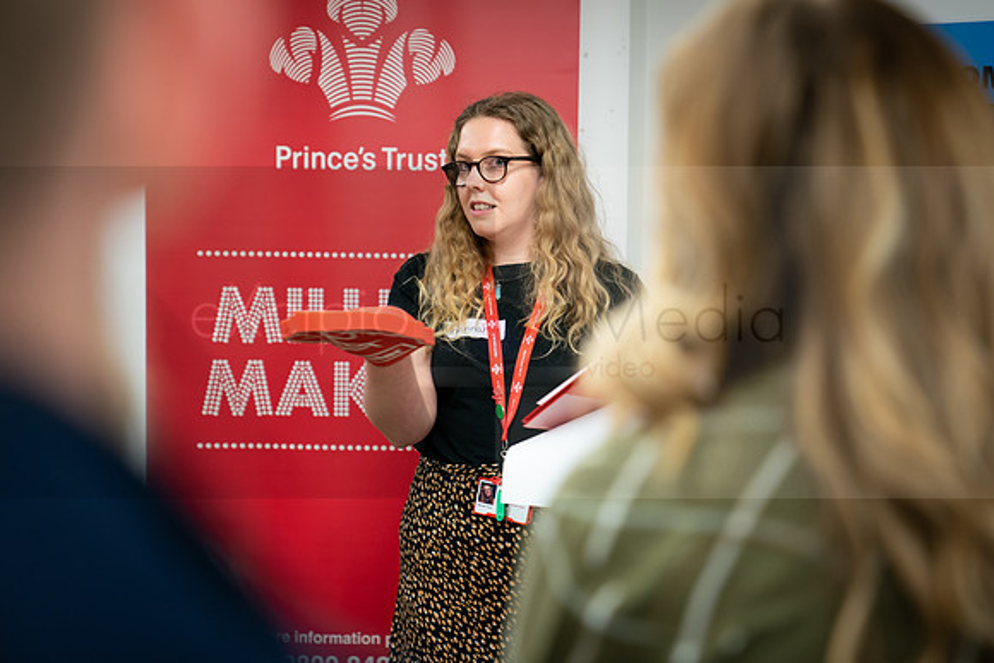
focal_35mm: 74
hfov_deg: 27.4
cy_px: 319
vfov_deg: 18.5
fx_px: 2038
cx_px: 520
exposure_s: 1/60
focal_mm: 70
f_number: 2.8
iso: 1000
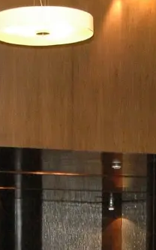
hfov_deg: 9.4
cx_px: 134
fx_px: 949
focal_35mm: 139
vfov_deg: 14.1
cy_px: 362
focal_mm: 19
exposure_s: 1/60
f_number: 3.2
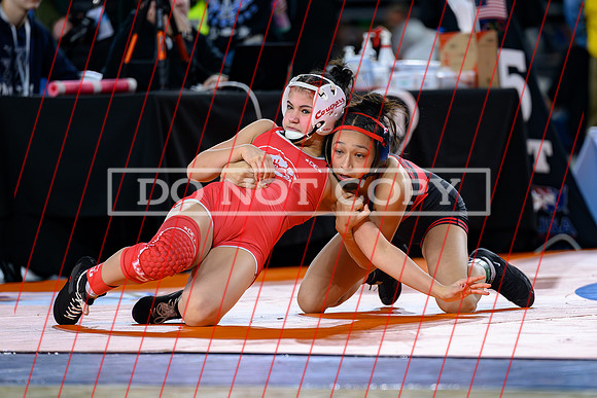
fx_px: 5429
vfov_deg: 4.2
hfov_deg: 6.3
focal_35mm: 327
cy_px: 235
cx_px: 399
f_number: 2.8
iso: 3200
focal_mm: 200
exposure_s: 1/1250
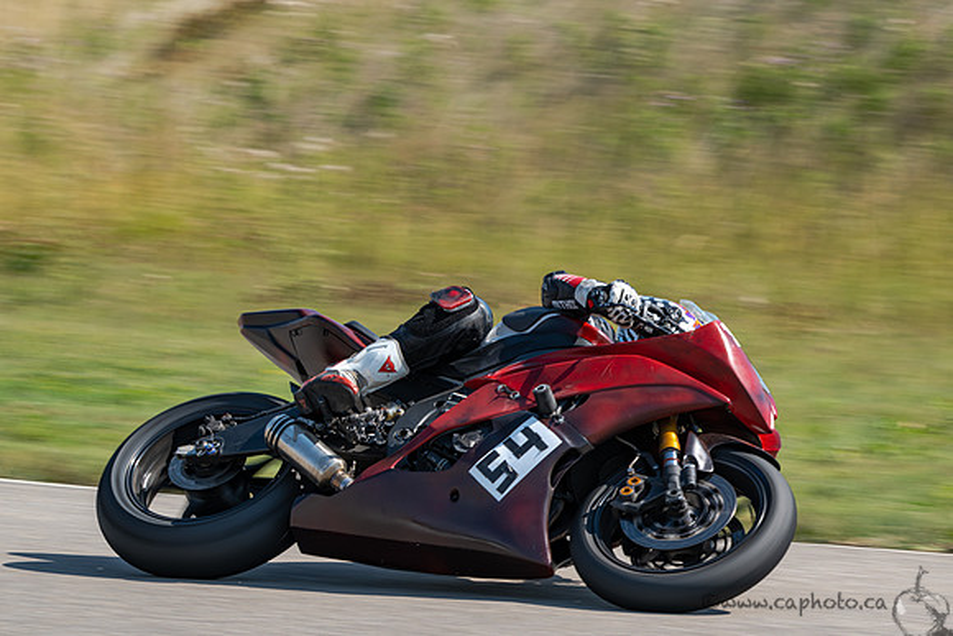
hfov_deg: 8.9
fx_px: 6092
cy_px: 366
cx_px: 529
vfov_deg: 6.0
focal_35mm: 230
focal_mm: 200
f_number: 13
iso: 160
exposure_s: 1/200
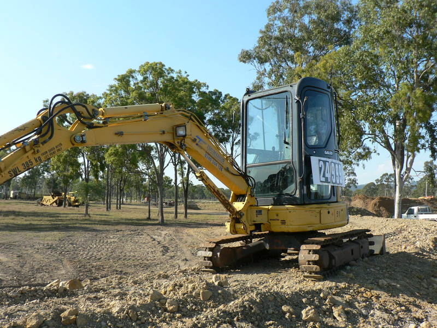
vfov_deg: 39.7
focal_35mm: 36
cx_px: 218
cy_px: 164
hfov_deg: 51.4
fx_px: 454
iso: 80
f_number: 4
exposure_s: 1/320
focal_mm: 6
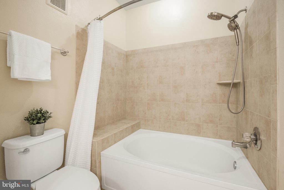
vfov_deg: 73.8
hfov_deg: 96.7
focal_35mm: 16
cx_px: 142
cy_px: 95
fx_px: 126
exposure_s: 1/1.6
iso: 400
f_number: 8
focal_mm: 16
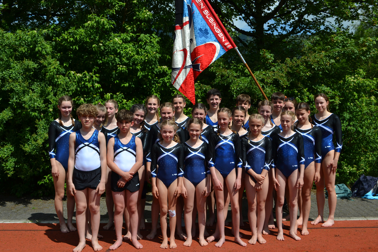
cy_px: 126
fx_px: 409
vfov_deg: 34.2
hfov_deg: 49.6
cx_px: 189
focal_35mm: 39
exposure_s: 1/2000
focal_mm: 26
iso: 400
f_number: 7.1
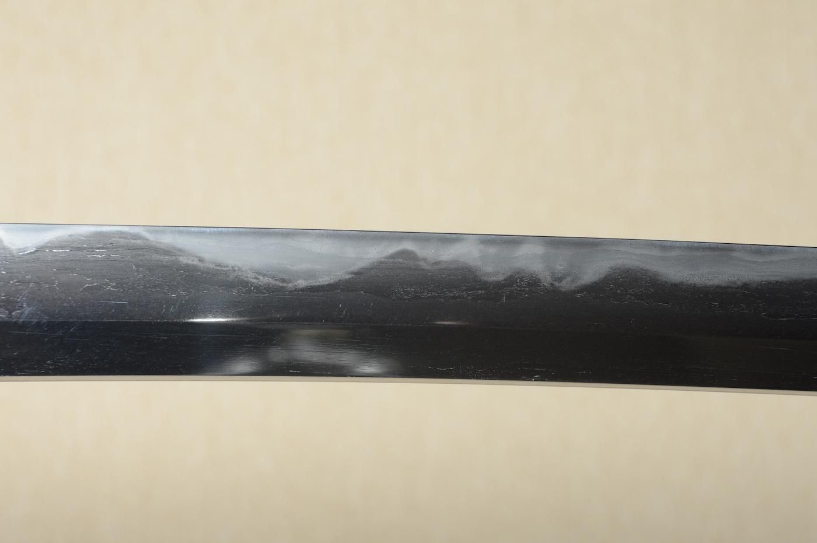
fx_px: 2891
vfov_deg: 10.7
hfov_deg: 16.1
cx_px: 408
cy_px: 272
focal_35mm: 128
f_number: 11
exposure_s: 1/1.6
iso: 400
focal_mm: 85
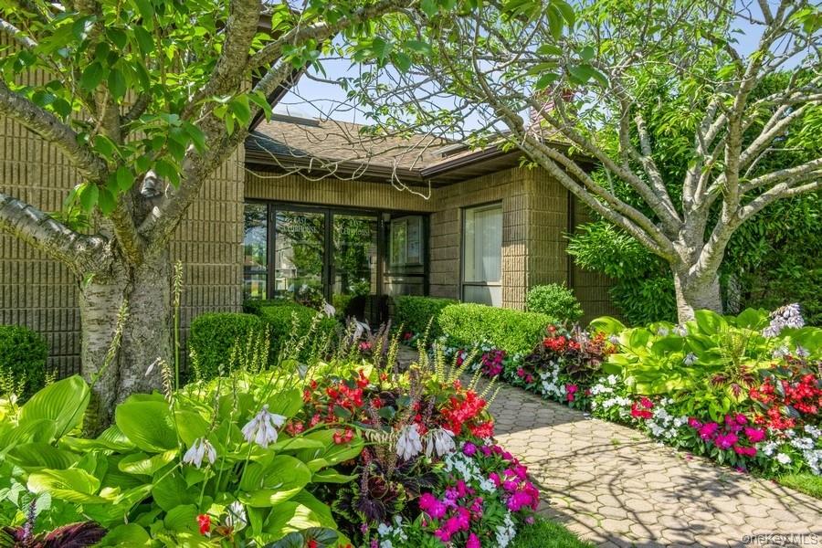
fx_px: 548
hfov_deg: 73.7
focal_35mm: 24
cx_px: 411
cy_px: 274
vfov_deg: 53.1
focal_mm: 24
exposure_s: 1/400
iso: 400
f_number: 8
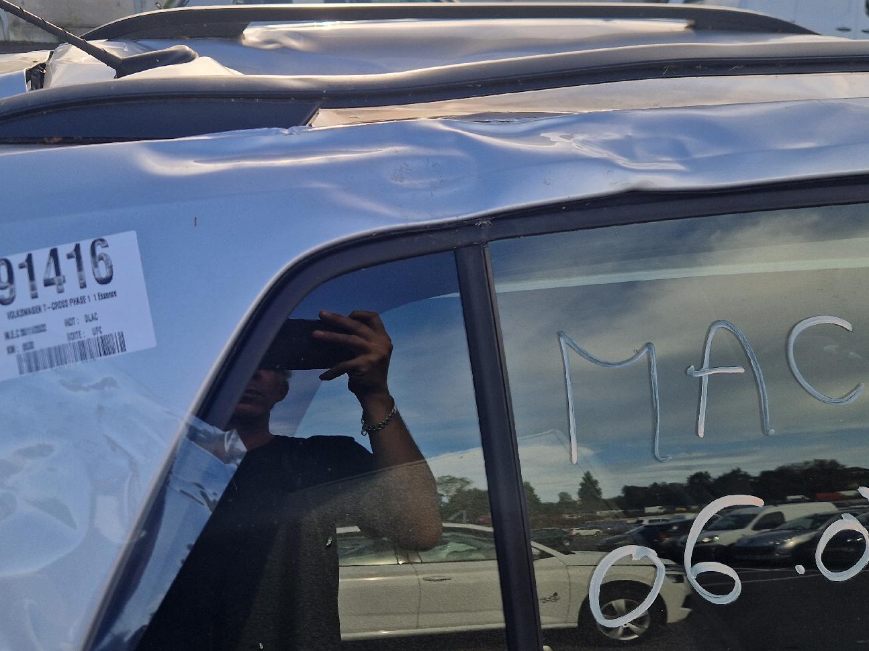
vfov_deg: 44.0
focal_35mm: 32
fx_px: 803
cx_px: 394
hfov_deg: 56.7
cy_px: 278
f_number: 1.8
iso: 50
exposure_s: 1/714
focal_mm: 5.4
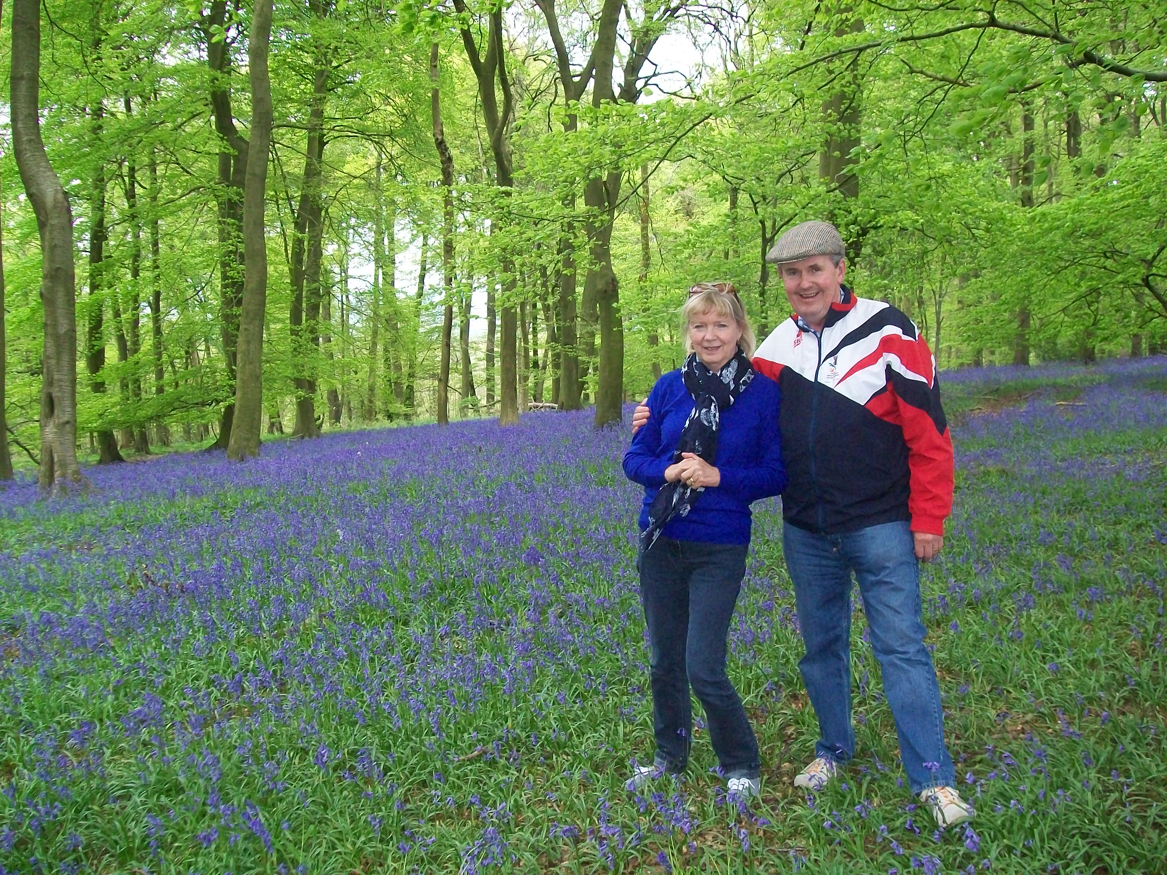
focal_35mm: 36
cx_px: 584
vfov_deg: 39.7
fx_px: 1214
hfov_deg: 51.4
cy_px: 438
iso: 160
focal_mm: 6
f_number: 2.7
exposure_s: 1/60
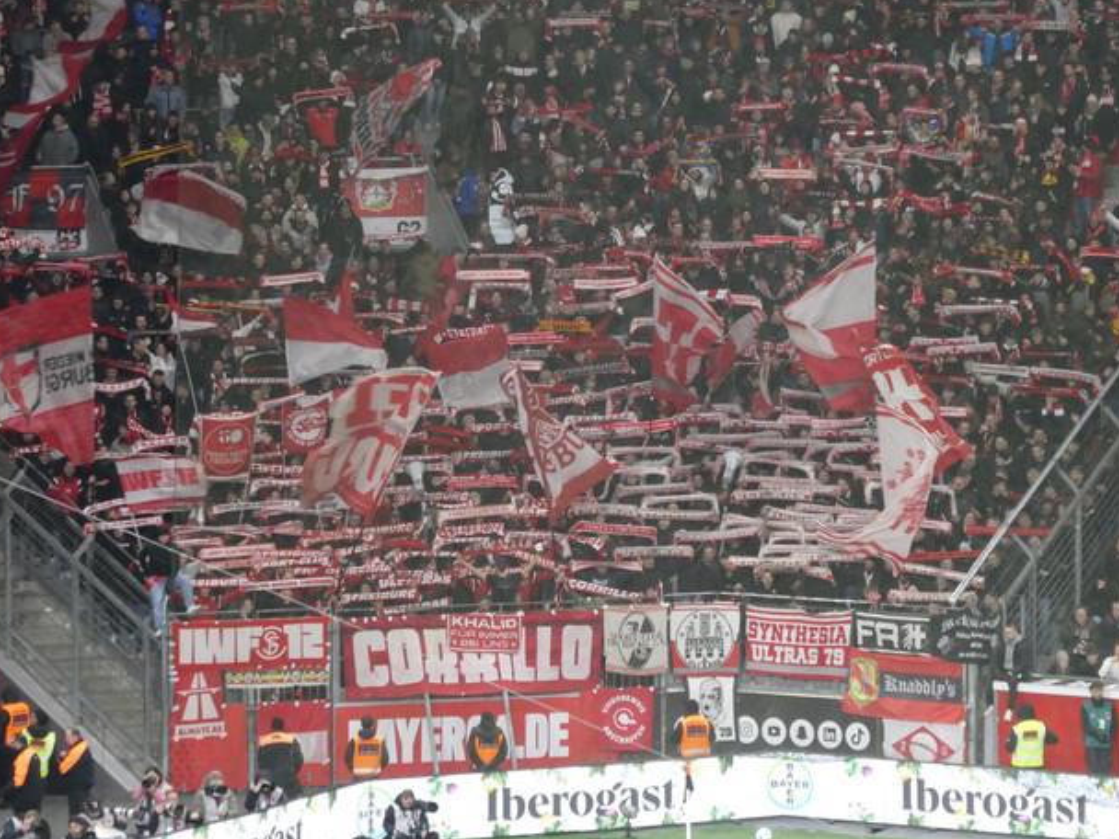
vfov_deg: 5.7
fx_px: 8502
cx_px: 539
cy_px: 432
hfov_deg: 7.5
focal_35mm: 263
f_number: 5.6
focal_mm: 44.8
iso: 800
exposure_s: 1/80
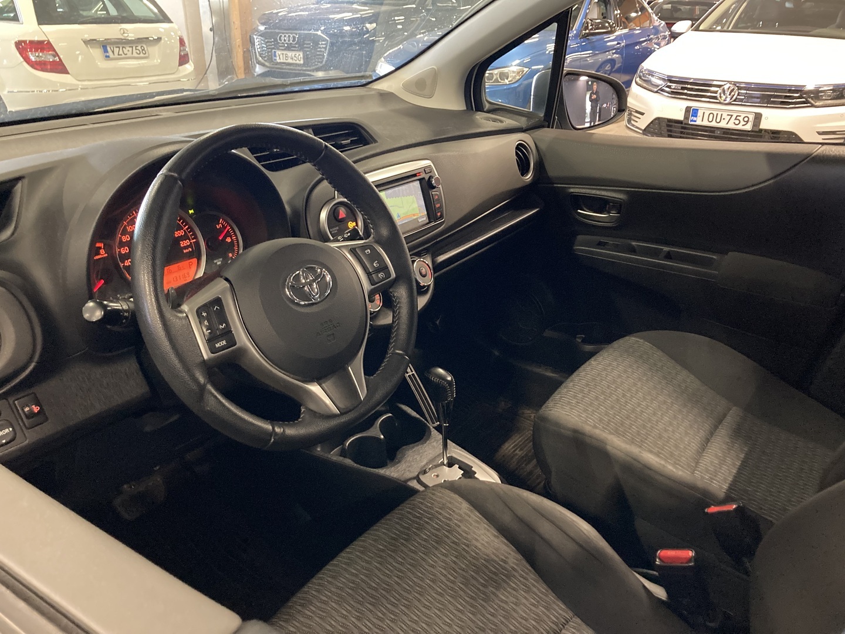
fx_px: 683
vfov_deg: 49.7
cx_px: 422
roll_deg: -1.7
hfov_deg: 63.4
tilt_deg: -24.7
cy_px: 317
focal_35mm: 28
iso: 640
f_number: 1.8
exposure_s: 1/27
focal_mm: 3.99
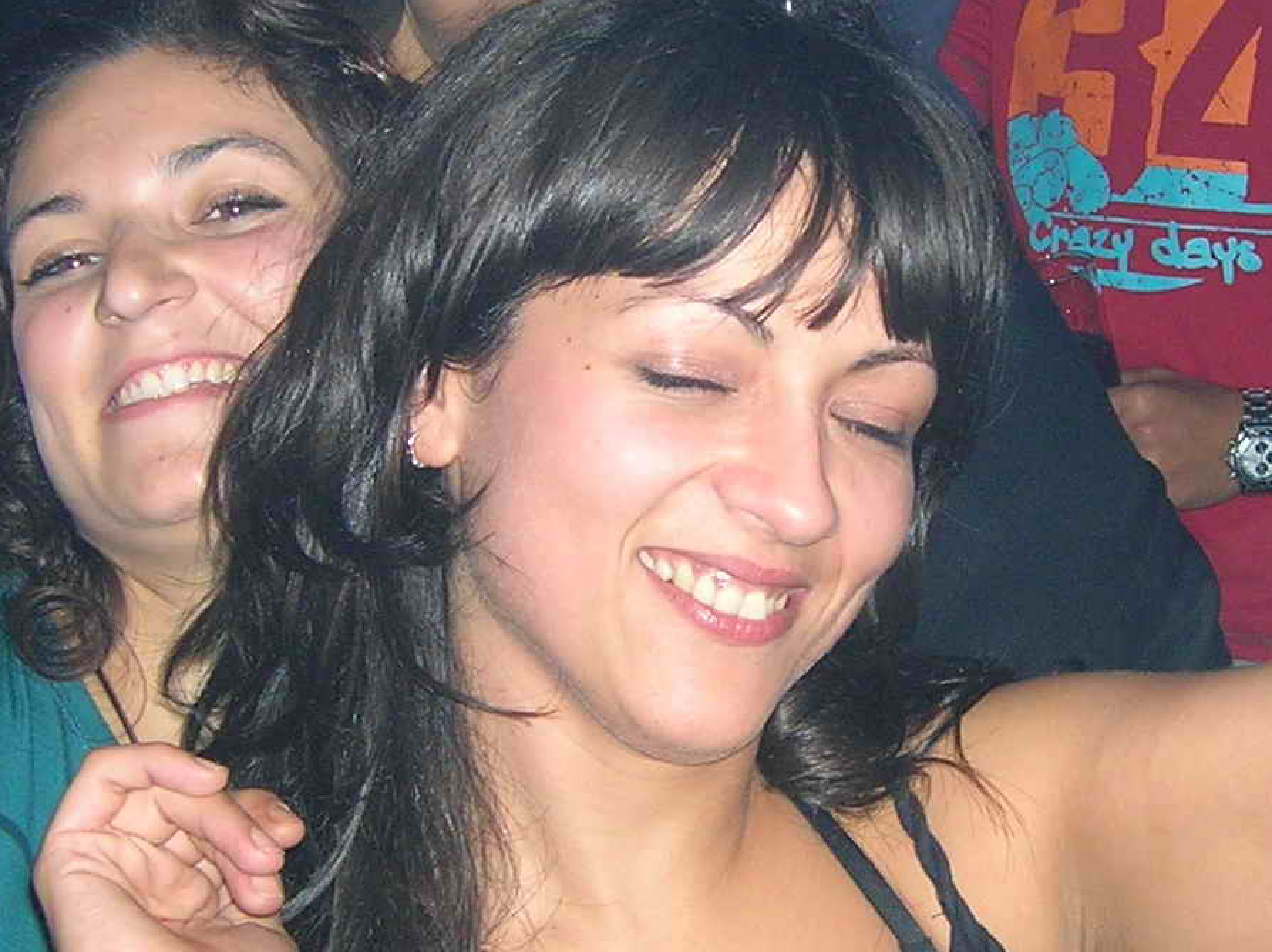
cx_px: 797
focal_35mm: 87
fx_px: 3194
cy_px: 451
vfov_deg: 16.9
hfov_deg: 22.5
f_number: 2.9
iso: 73
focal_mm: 5.7
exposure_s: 1/60.1
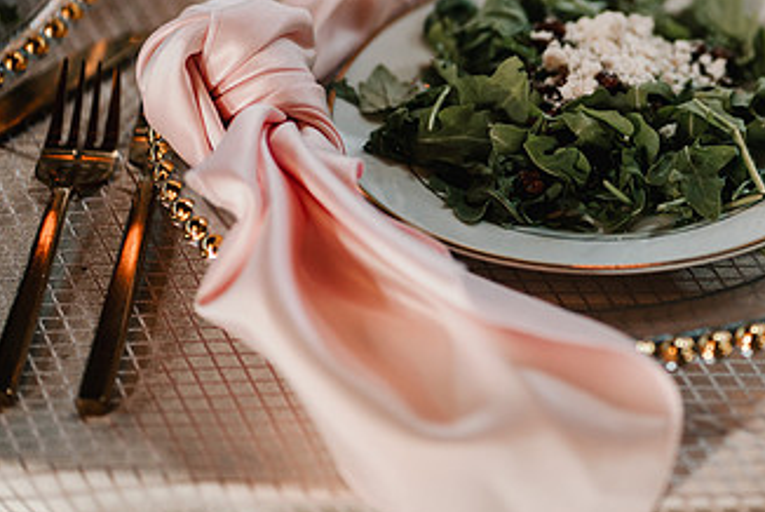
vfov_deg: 9.1
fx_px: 3212
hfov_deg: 13.5
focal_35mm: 151
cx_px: 622
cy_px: 79
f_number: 1.8
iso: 500
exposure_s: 1/320
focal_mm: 85
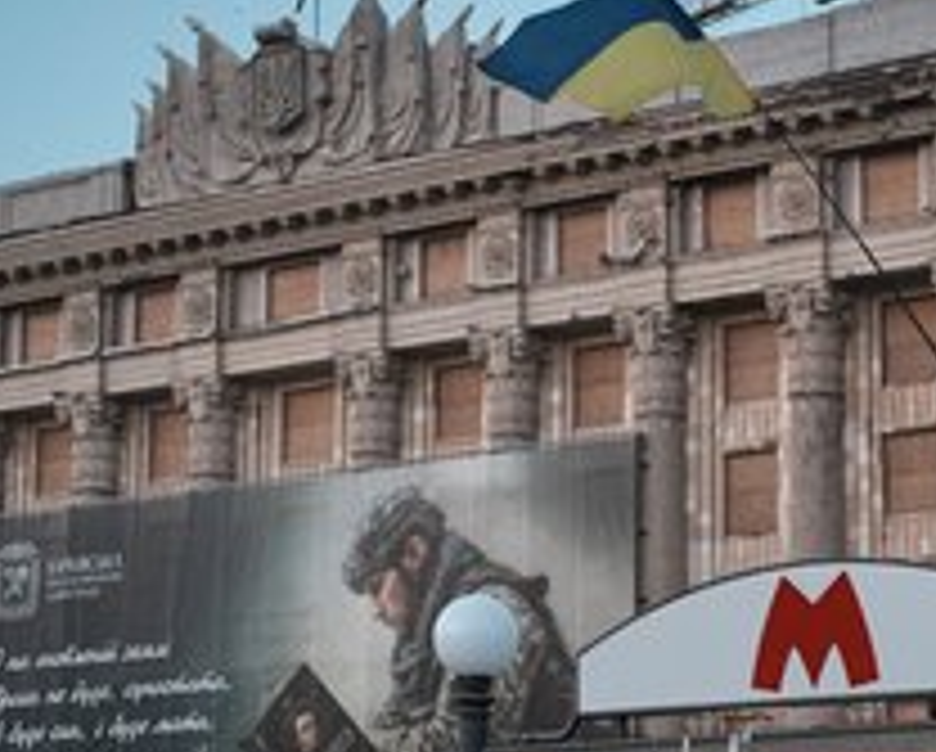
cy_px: 489
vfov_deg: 16.7
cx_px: 810
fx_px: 2552
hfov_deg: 20.4
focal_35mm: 92
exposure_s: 1/400
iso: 1250
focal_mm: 51
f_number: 2.8
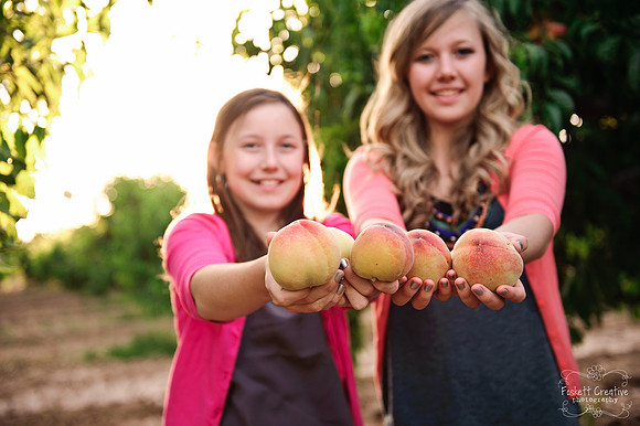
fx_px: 800
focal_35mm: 45
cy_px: 213
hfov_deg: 43.6
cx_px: 320
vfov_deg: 29.8
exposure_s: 1/160
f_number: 2.8
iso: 200
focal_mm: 45
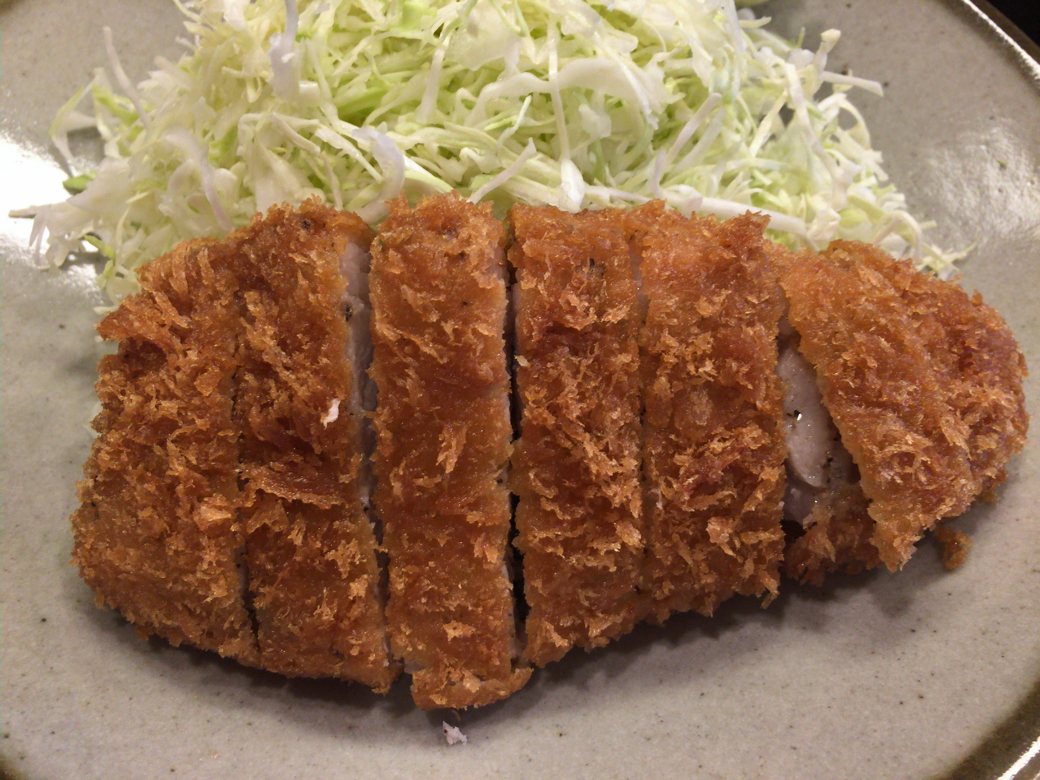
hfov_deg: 61.7
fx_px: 871
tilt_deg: -59.1
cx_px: 520
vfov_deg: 48.2
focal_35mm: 29
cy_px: 390
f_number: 2.2
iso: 125
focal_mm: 4.15
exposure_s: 1/30
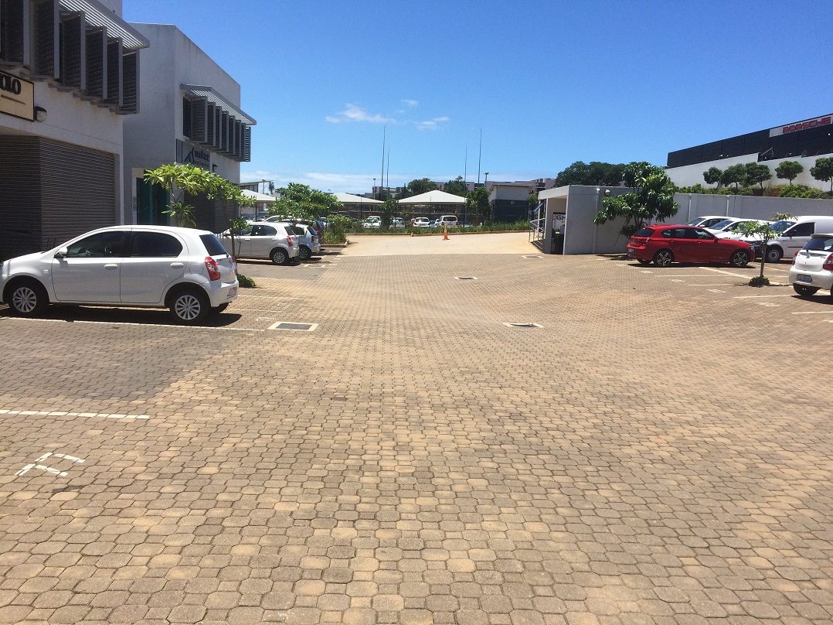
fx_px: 698
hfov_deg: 61.7
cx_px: 416
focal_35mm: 29
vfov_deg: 48.2
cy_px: 312
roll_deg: -1.7
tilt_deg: -8.0
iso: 32
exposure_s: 1/2564
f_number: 2.2
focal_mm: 4.15
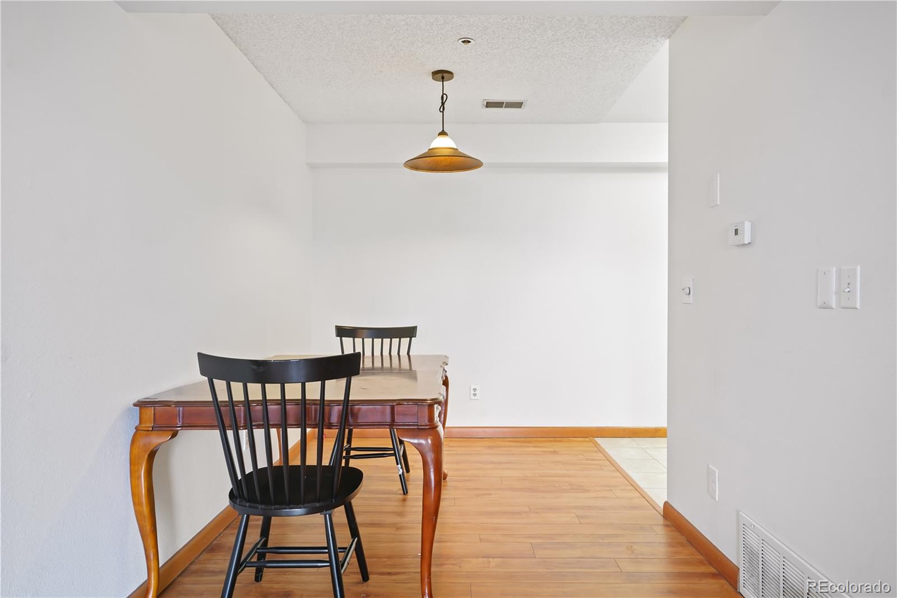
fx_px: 598
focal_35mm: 24
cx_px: 448
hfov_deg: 73.8
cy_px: 299
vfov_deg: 53.1
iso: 400
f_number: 8
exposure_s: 1/1.67
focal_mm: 24
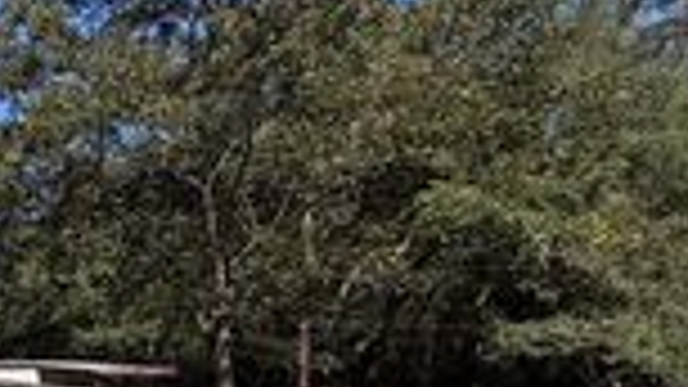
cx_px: -346
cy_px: 448
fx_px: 912
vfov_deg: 22.3
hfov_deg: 27.8
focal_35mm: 50
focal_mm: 2.22
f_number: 2.2
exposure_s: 1/770
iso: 20
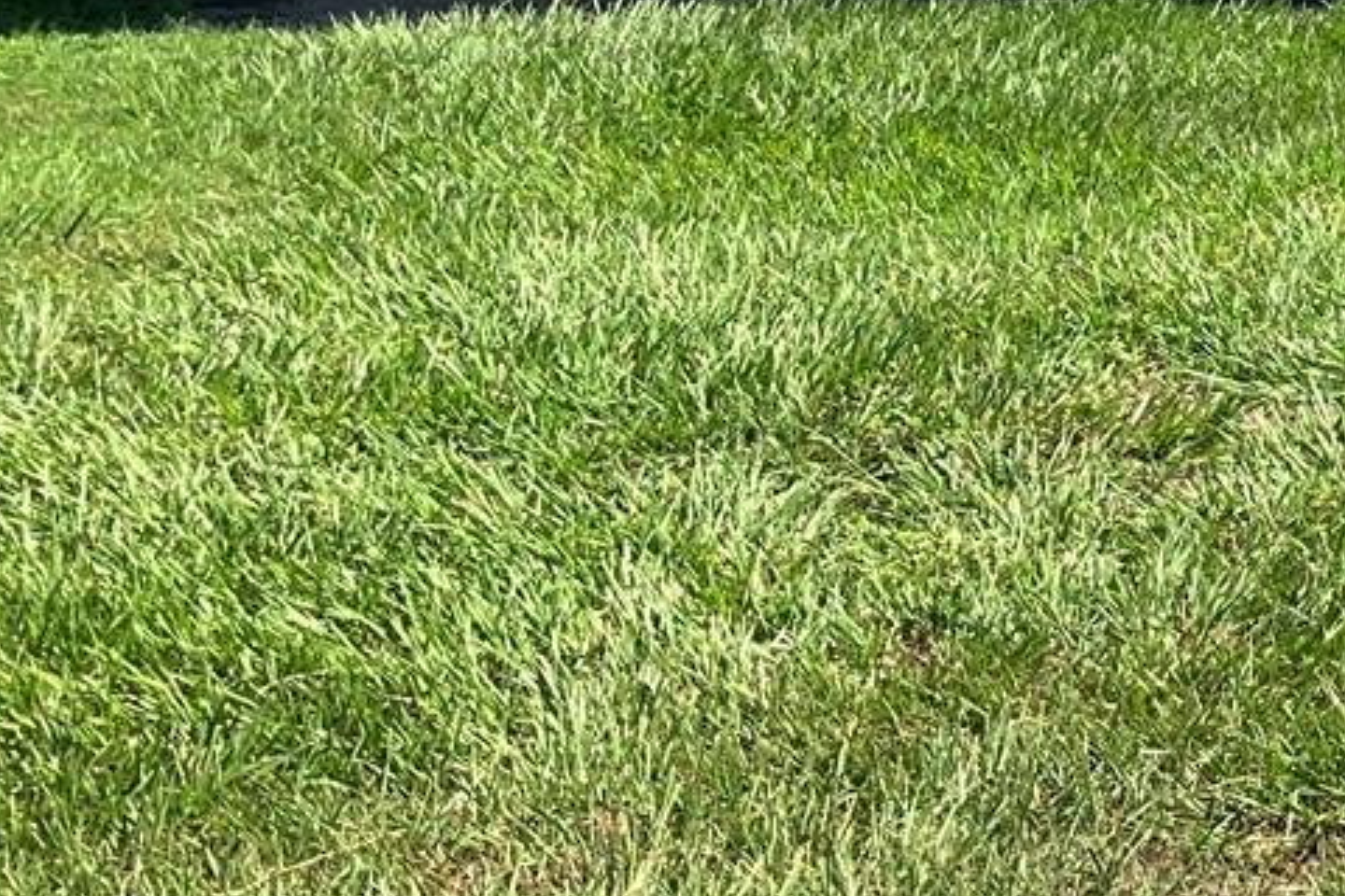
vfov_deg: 13.3
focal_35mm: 97
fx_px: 3624
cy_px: -459
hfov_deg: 20.0
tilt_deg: -0.2
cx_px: 1527
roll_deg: -0.1
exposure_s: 1/1033
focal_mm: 3.99
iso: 32
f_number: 1.8
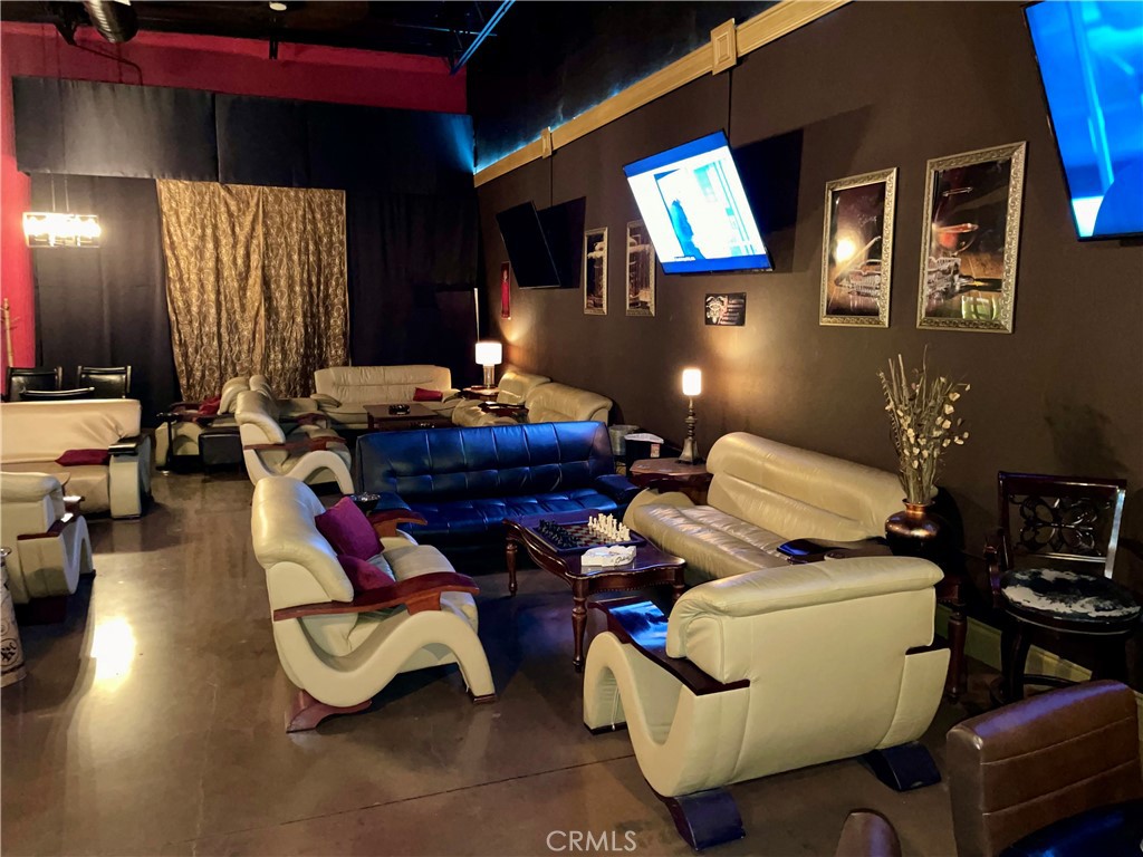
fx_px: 859
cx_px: 572
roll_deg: -0.6
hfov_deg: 67.3
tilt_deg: -7.5
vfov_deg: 53.1
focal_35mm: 26
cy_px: 428
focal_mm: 4.2
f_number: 1.6
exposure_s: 1/6
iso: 500
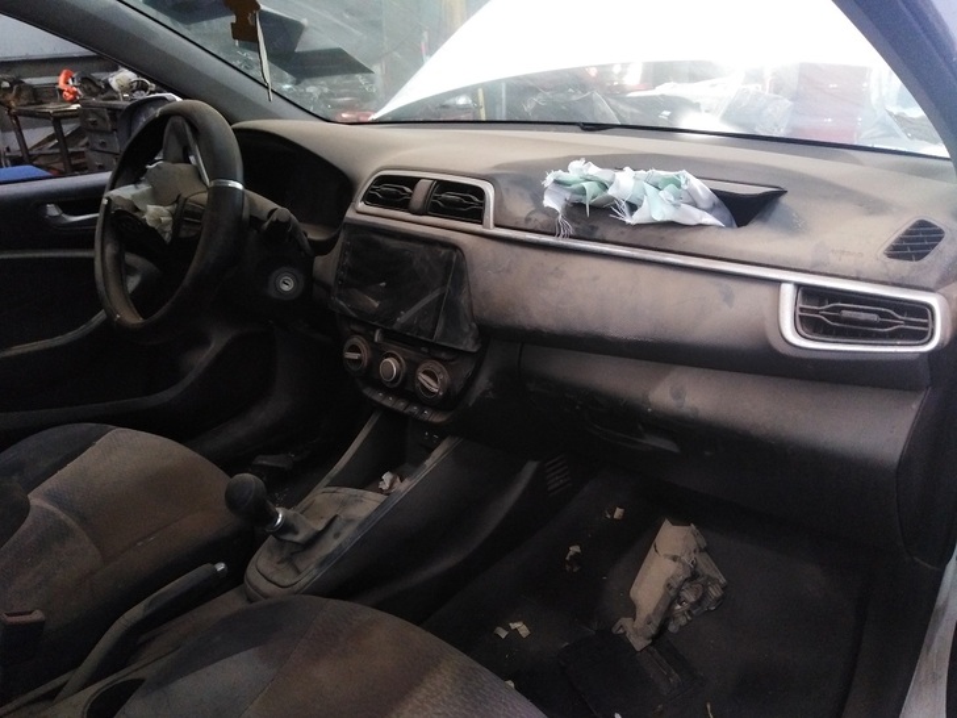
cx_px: 478
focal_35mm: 26
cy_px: 359
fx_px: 719
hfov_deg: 67.3
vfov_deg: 53.1
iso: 505
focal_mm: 3.46
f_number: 2.2
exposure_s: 1/20
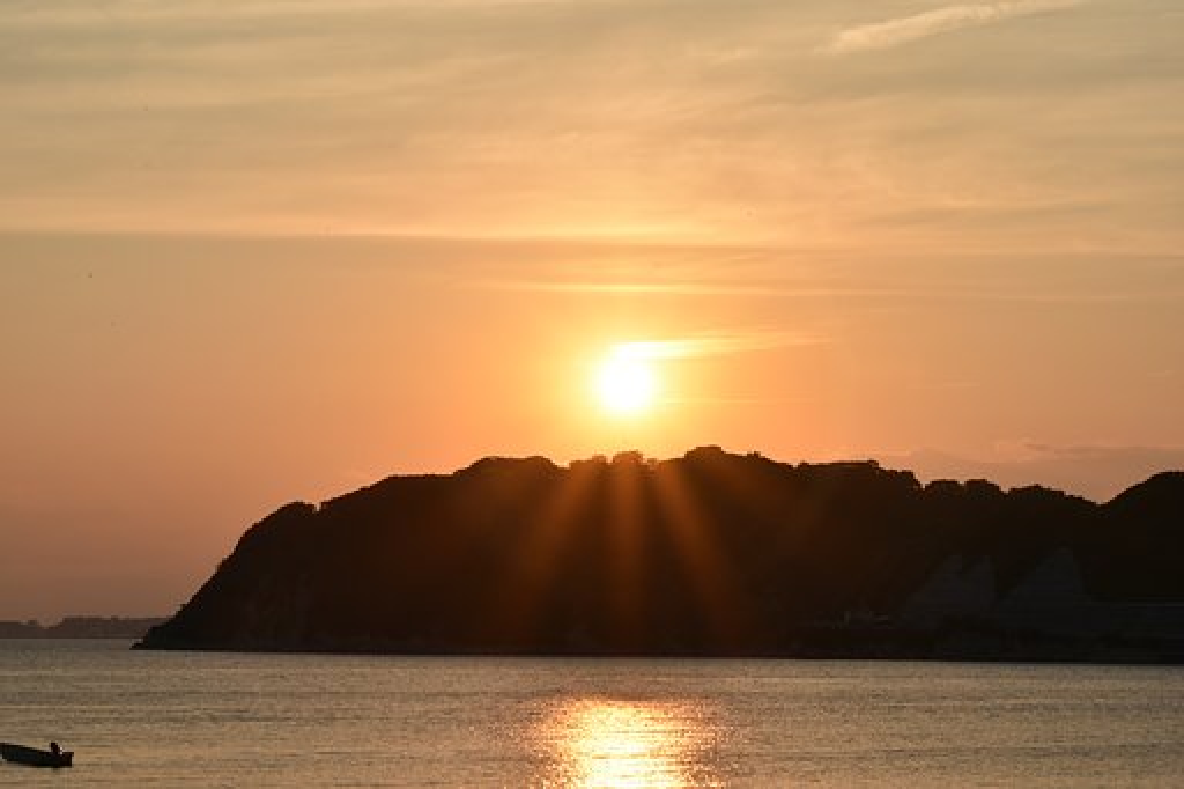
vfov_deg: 14.0
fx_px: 3205
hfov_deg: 20.9
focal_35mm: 98
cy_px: 394
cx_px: 592
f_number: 32
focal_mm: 65
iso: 100
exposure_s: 1/40
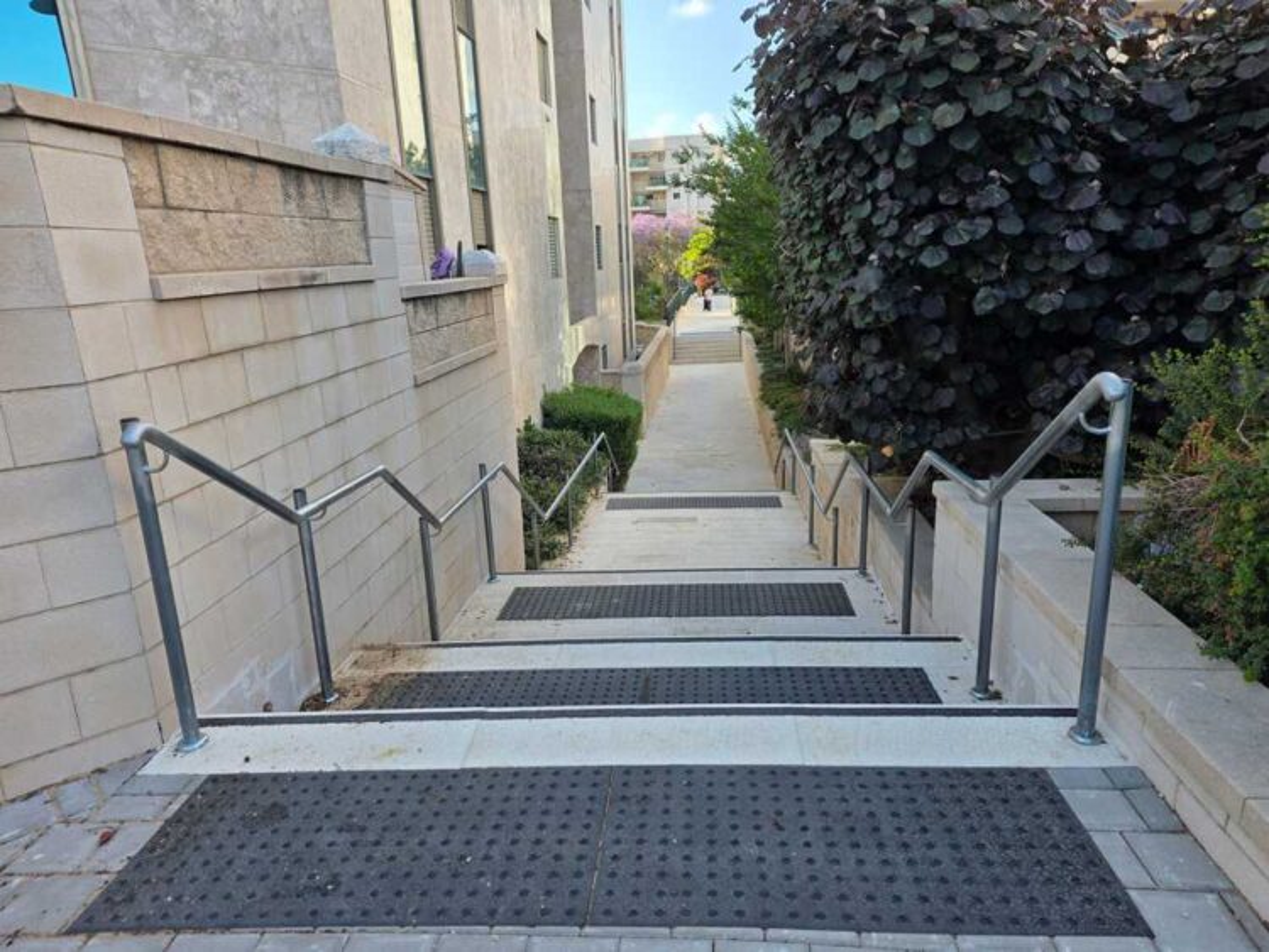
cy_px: 476
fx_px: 843
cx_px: 634
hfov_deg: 73.9
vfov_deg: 58.9
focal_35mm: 23
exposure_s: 1/359
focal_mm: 6.25
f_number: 1.7
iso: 32
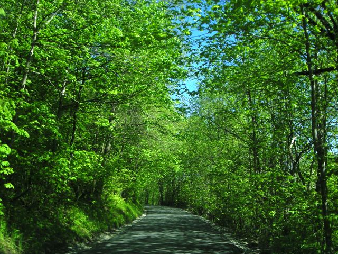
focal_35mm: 42
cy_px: 132
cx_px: 173
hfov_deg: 44.8
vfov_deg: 34.3
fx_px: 410
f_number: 5.7
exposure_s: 1/170
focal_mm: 5.7
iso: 50
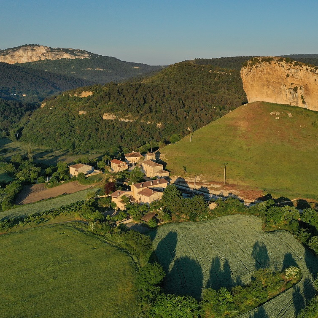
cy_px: 162
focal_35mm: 41
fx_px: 426
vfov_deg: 40.9
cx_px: 264
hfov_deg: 39.0
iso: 100
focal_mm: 10.26
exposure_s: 1/500
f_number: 5.6
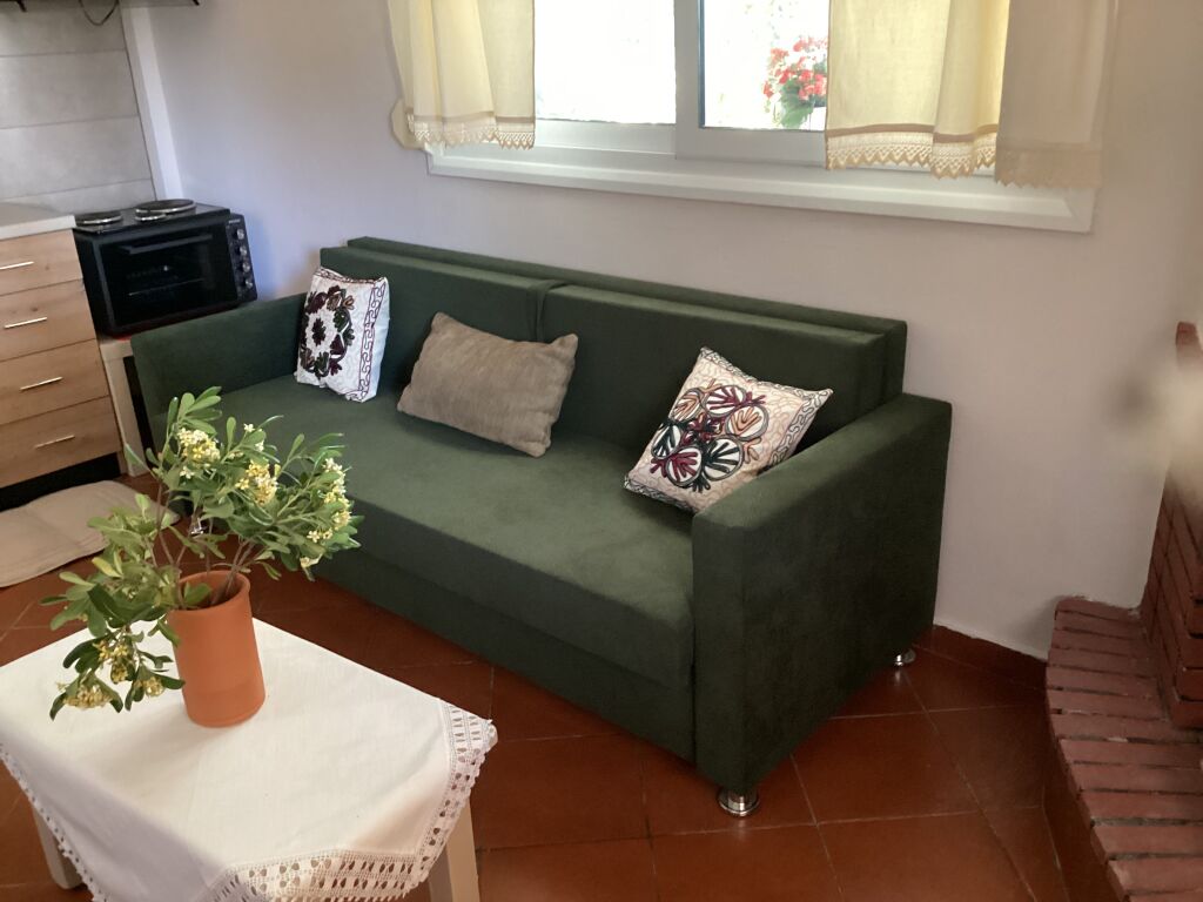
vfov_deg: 45.4
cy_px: 451
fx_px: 1077
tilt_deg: -23.0
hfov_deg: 58.4
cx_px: 602
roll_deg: +2.9
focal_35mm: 31
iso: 400
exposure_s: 1/25
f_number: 2.4
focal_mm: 3.3
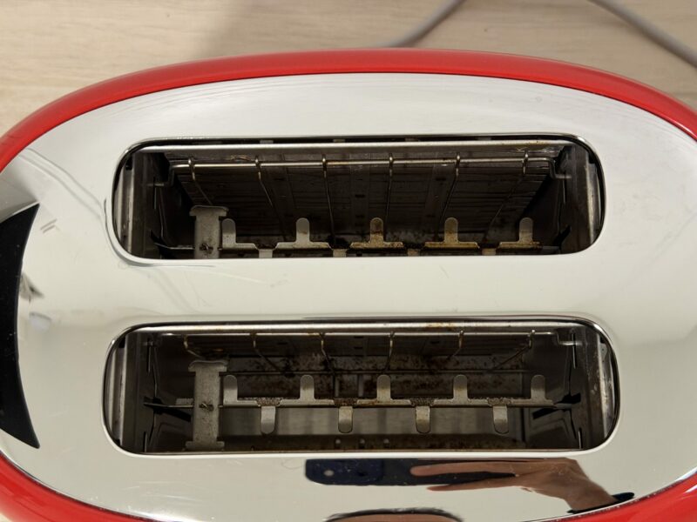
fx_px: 966
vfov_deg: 30.3
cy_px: 261
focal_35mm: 48
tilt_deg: -76.0
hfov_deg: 39.7
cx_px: 348
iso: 250
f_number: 1.78
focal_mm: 6.76
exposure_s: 1/33
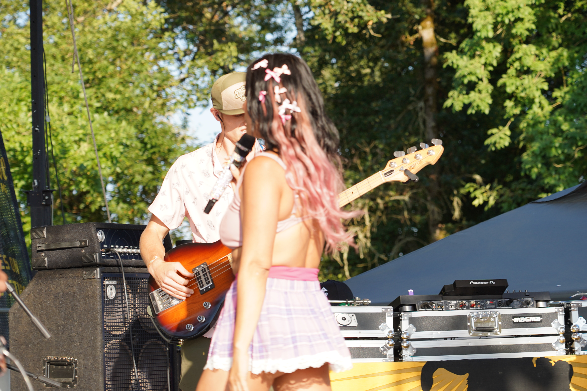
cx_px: 320
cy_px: 175
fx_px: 2168
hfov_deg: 15.4
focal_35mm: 133
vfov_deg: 10.3
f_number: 5.6
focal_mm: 105
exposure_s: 1/160
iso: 100
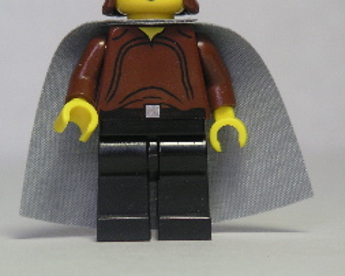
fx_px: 1857
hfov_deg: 10.6
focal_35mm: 182
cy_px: 82
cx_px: 156
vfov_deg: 8.5
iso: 100
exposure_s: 1/111
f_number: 3.6
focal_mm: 17.1
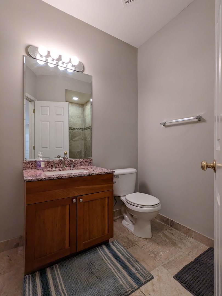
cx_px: 111
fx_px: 137
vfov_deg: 94.5
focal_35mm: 16
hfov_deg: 78.1
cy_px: 148
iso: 118
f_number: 2.2
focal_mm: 2.22
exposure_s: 1/24
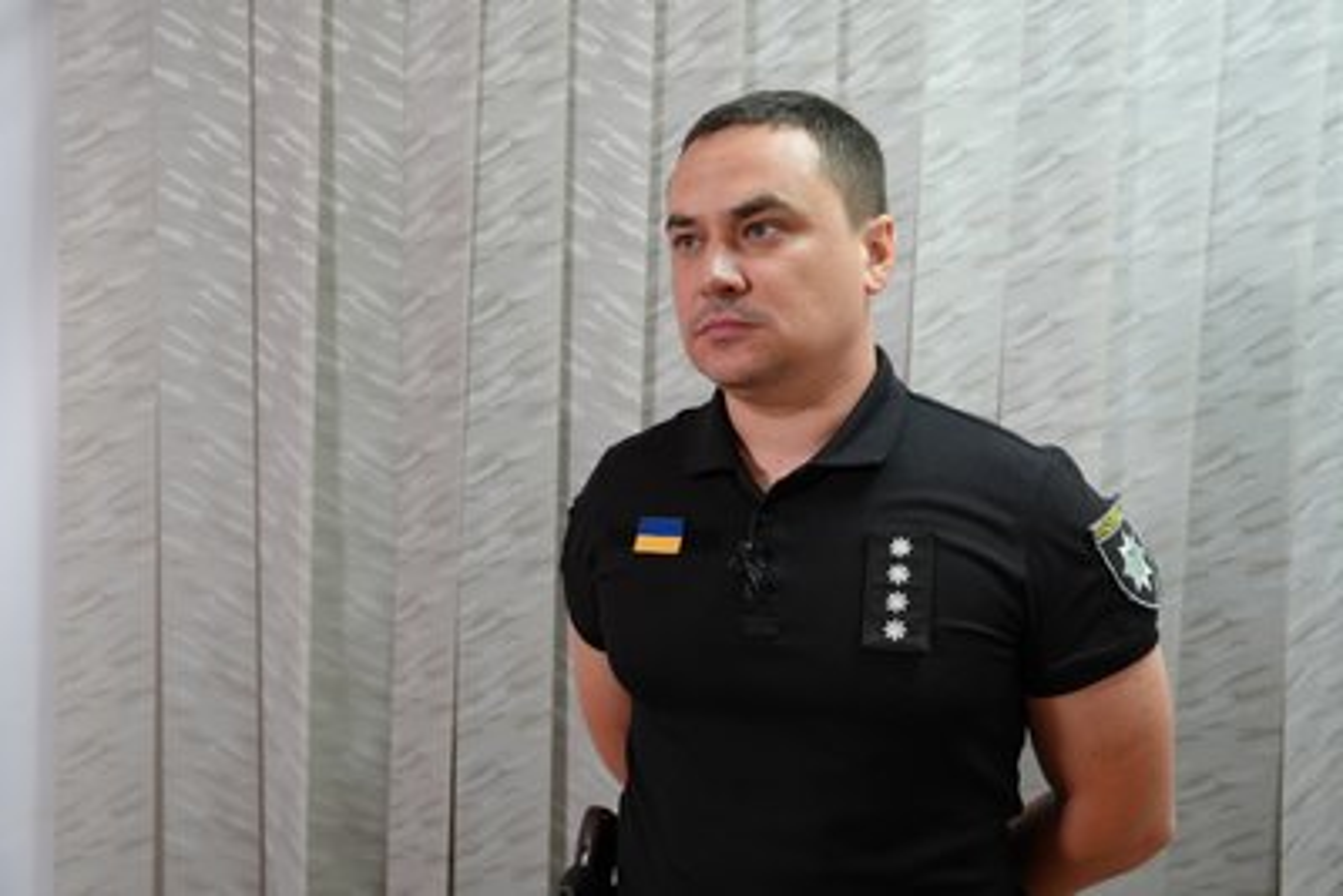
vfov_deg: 40.0
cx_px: 672
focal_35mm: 33
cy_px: 448
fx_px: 1231
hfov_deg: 57.2
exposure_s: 1/160
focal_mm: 33
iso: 1600
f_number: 4
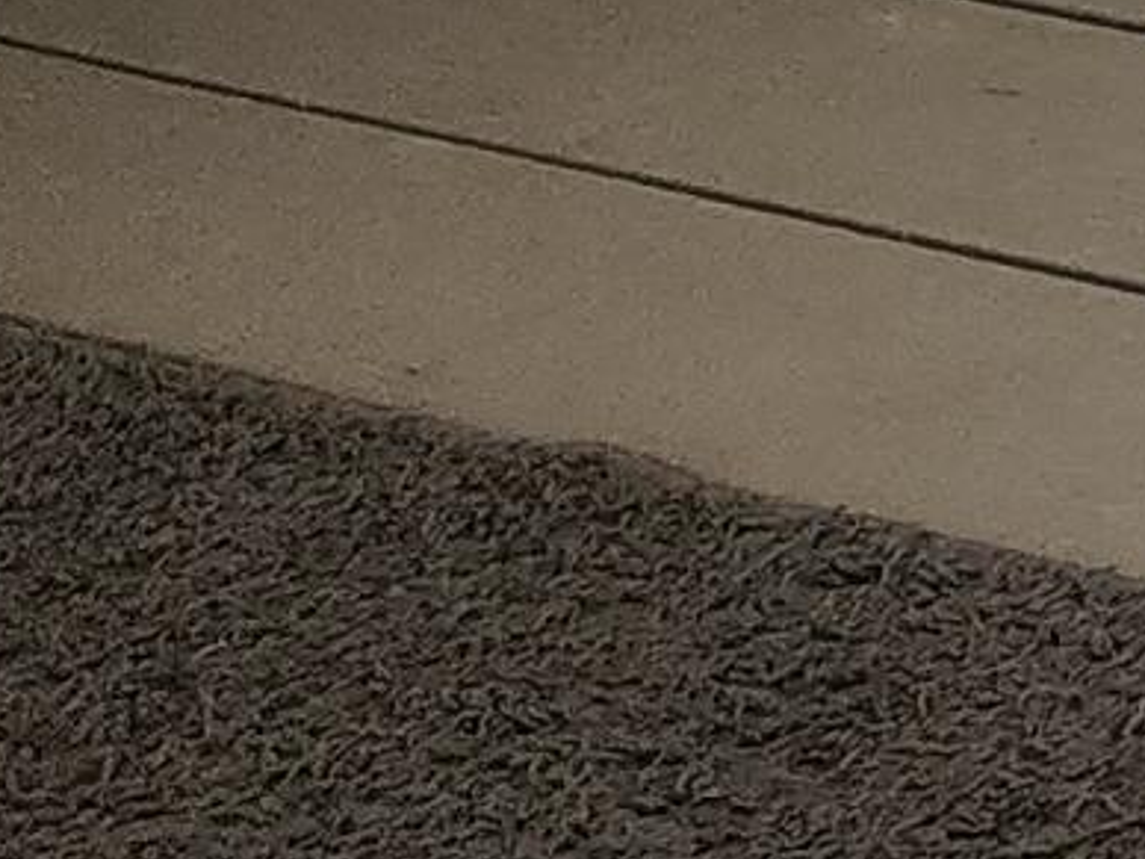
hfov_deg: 8.1
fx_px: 5888
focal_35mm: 178
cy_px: -2223
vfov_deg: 6.9
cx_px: 4149
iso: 16
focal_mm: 6.4
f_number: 1.8
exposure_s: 1/120
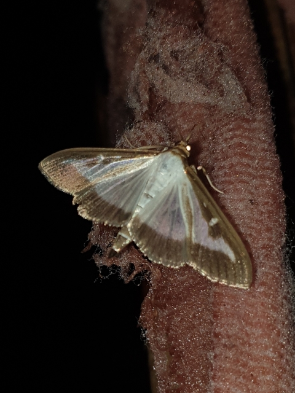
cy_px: 196
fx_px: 295
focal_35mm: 26
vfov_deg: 67.3
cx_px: 148
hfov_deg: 53.1
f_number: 1.5
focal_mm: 4.3
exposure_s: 1/356
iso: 50
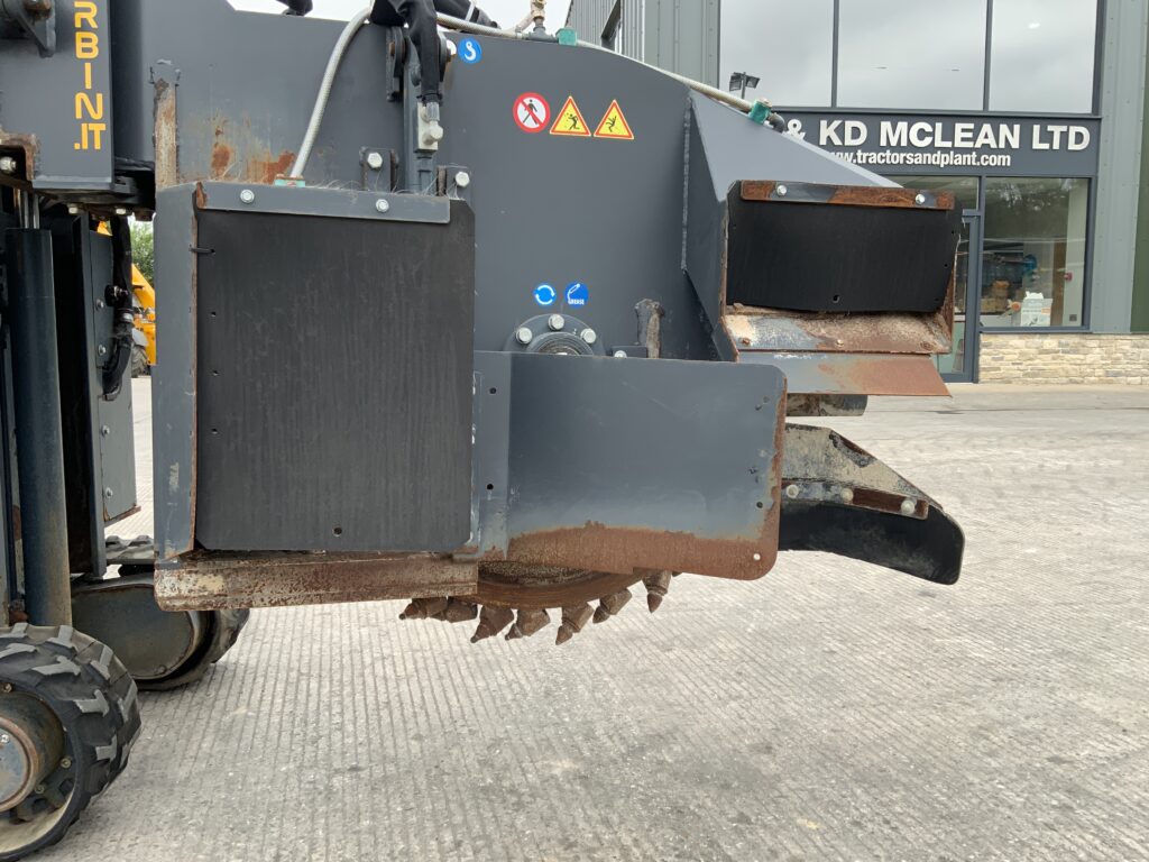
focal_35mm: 29
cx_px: 574
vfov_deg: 48.2
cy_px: 431
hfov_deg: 61.7
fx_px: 963
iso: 16
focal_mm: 3
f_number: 1.8
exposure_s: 1/273
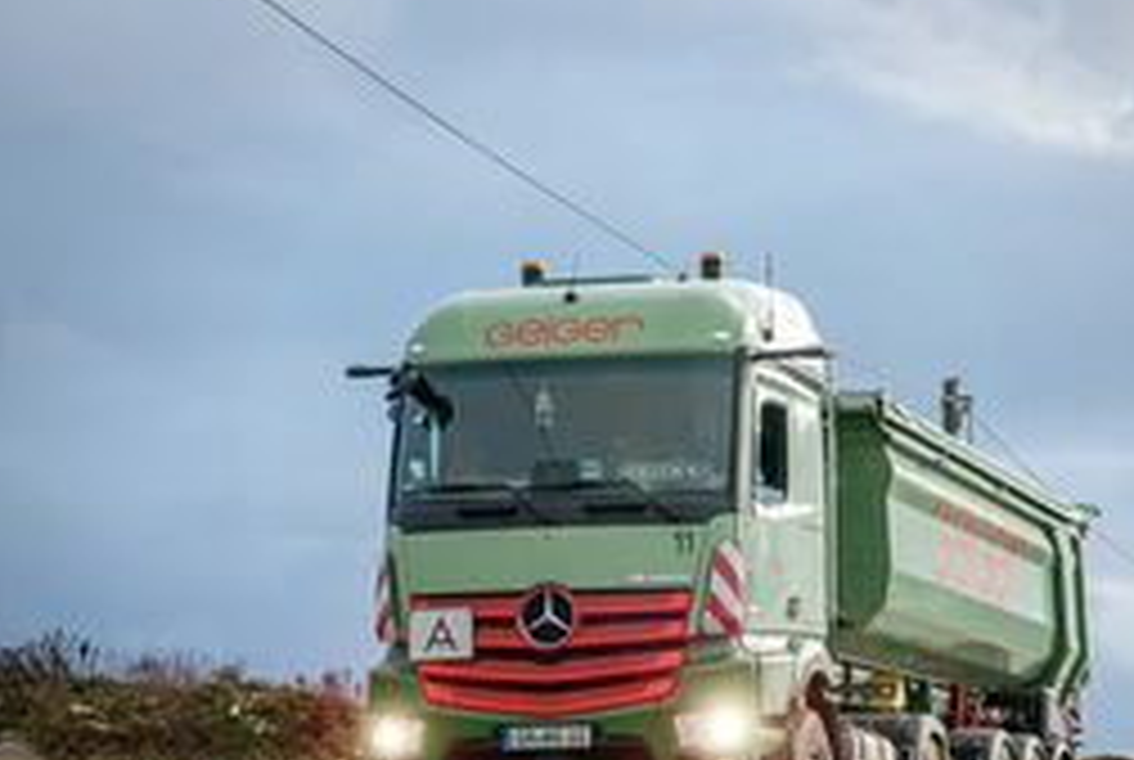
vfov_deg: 12.5
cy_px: 573
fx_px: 3466
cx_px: 675
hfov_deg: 18.6
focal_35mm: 110
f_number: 6.7
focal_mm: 43
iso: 100
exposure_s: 1/125
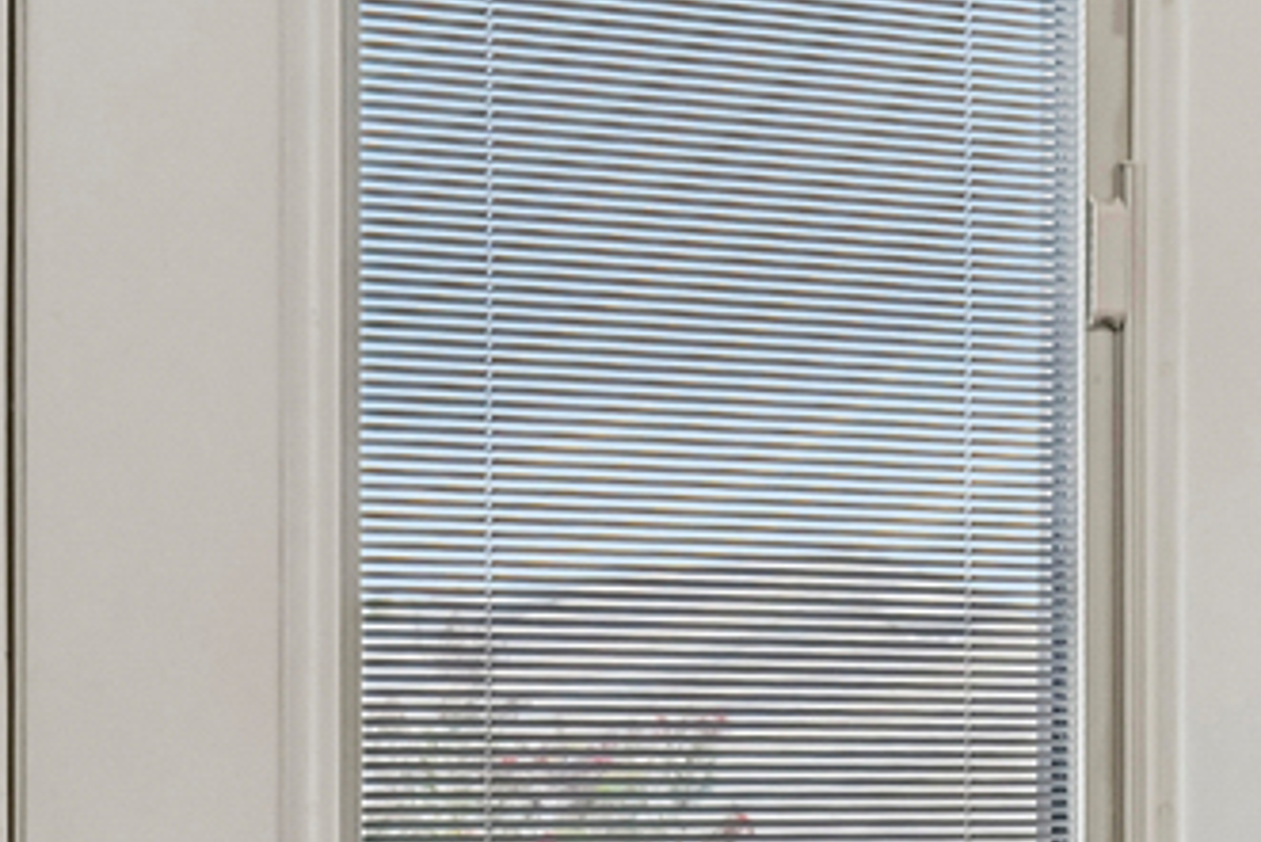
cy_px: 880
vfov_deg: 9.6
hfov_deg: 11.9
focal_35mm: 142
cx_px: 2968
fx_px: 4976
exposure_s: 1/30
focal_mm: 29
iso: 400
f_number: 8
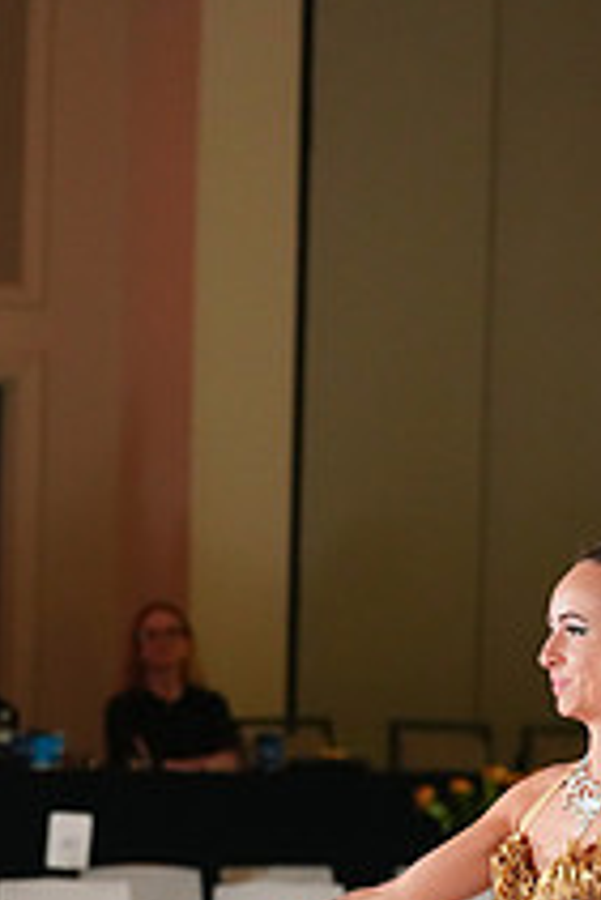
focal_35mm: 206
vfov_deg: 9.8
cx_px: 36
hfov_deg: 6.7
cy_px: 1075
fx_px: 5150
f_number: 2.8
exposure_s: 1/400
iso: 3200
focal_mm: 75
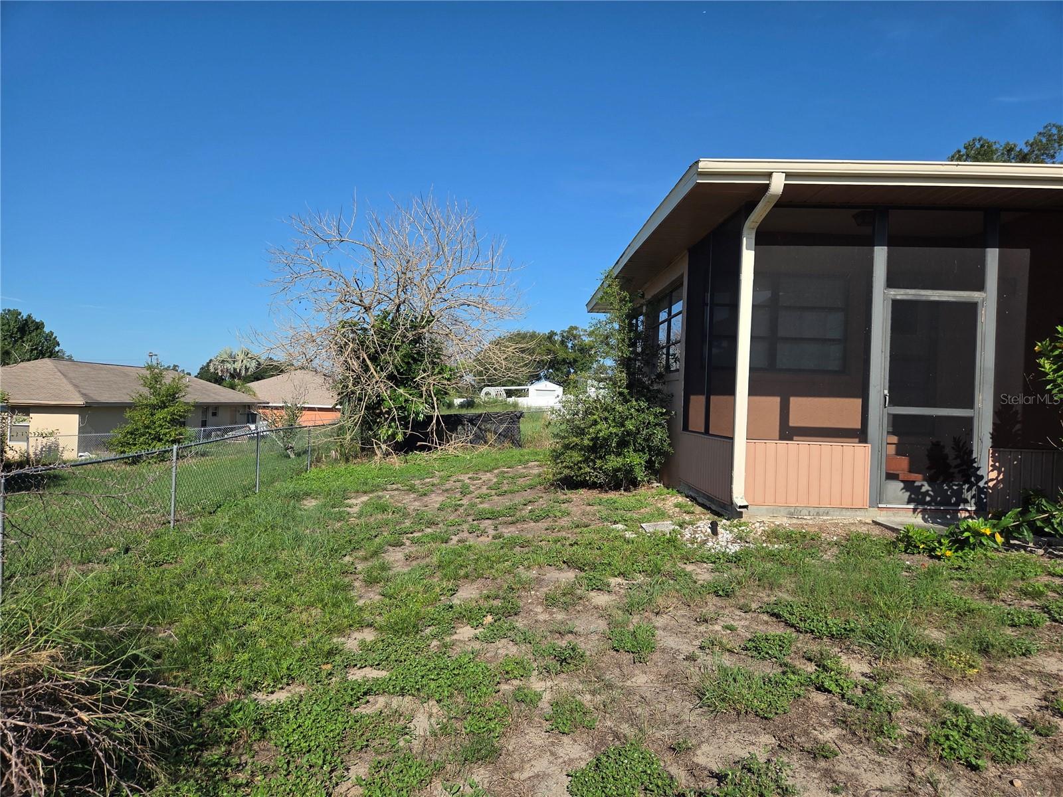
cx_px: 532
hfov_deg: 73.9
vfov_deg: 58.9
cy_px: 398
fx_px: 706
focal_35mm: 23
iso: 80
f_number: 1.8
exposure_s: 1/6034
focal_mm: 5.4
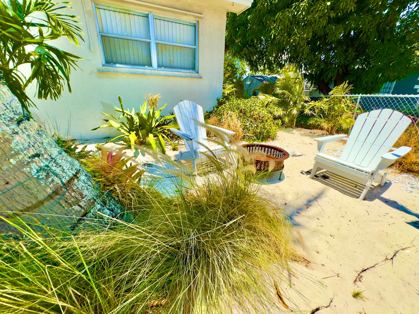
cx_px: 210
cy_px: 157
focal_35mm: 14
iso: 50
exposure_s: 1/1789
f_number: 2.2
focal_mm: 2.22
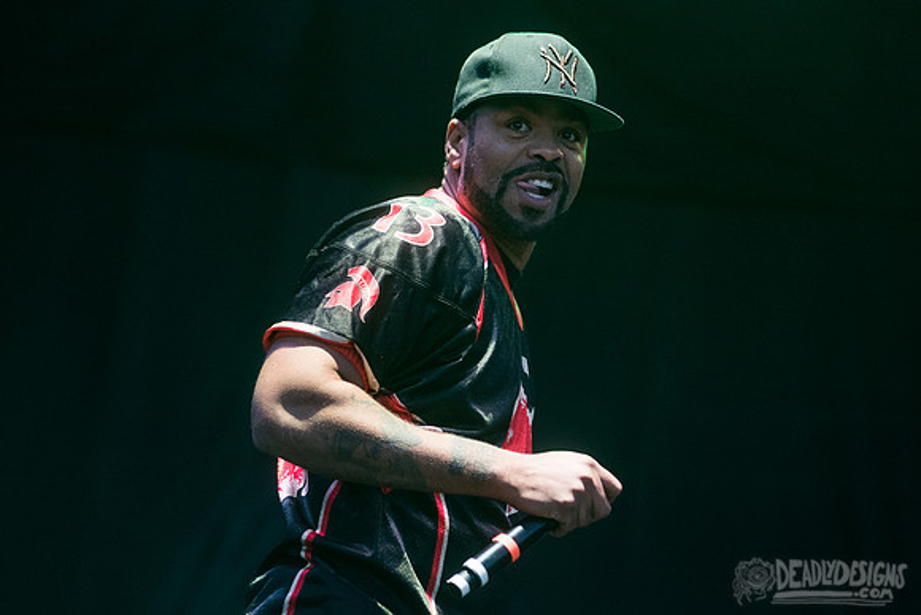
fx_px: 4024
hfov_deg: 13.1
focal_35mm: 157
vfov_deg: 8.7
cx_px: 460
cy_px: 228
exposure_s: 1/320
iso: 1600
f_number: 4
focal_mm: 125
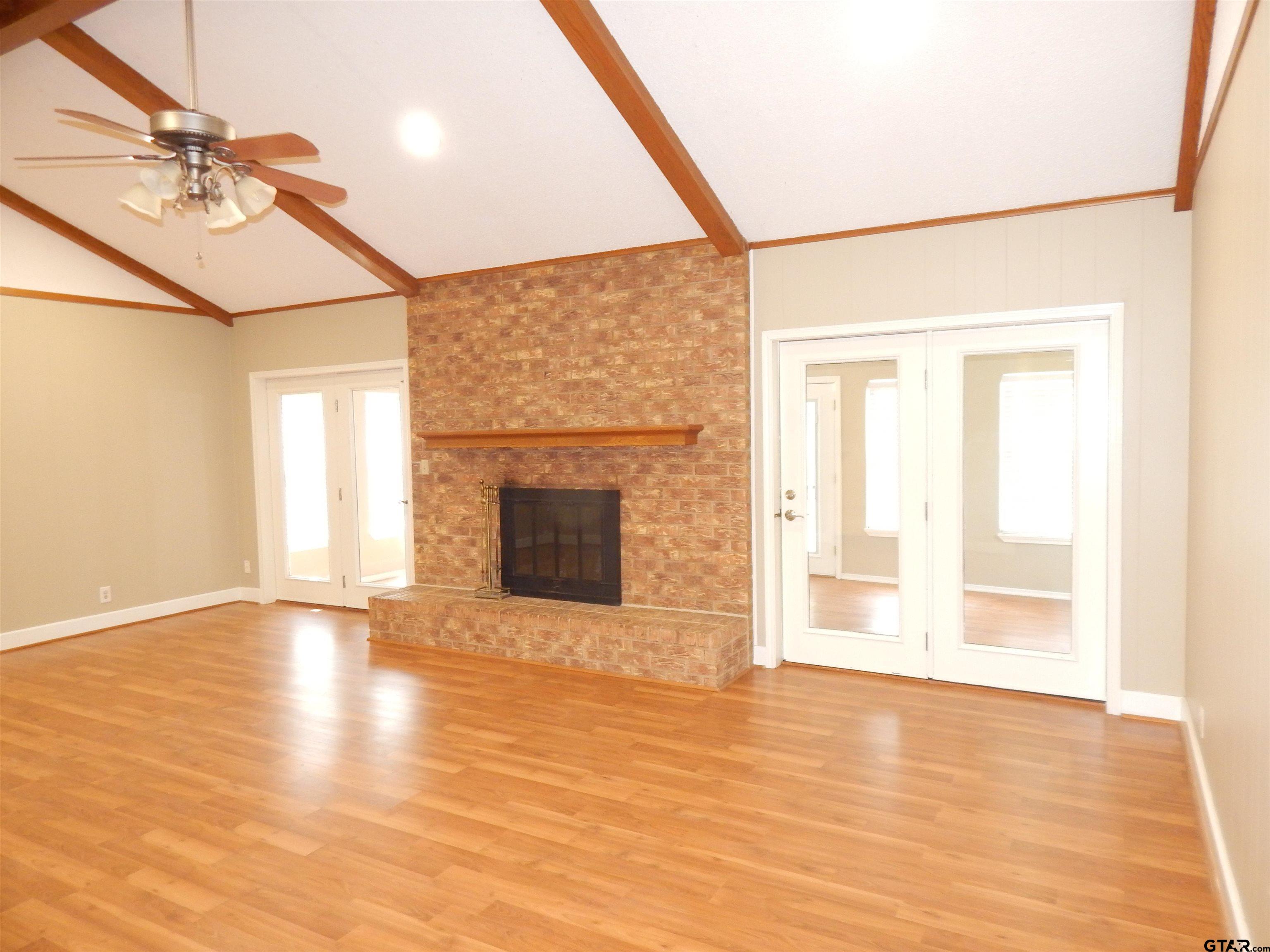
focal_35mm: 22
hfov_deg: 76.4
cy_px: 476
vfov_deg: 61.1
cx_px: 635
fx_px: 807
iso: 400
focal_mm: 4
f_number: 3
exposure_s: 1/30
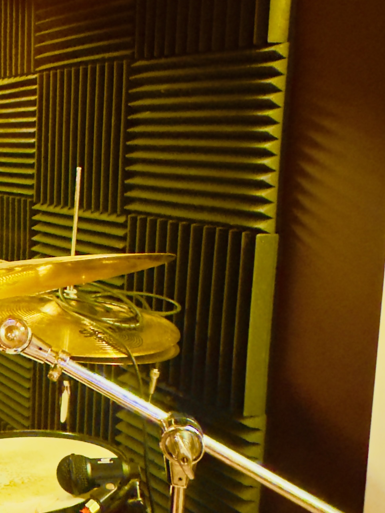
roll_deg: -0.1
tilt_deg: -6.4
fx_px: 653
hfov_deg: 29.3
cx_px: -49
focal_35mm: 44
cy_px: 218
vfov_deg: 42.8
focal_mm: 2.22
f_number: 2.2
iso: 1600
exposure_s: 1/25
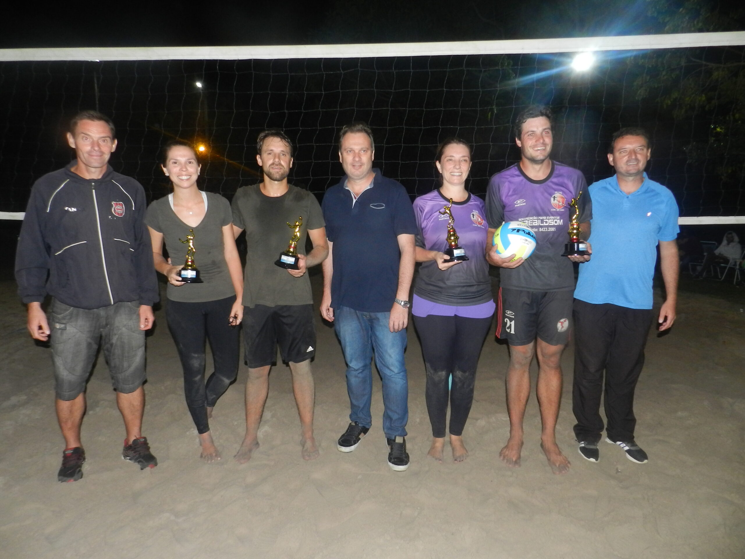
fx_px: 495
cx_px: 372
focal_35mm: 23
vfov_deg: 58.9
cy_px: 280
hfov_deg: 73.9
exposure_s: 1/30
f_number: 3.4
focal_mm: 4
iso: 360
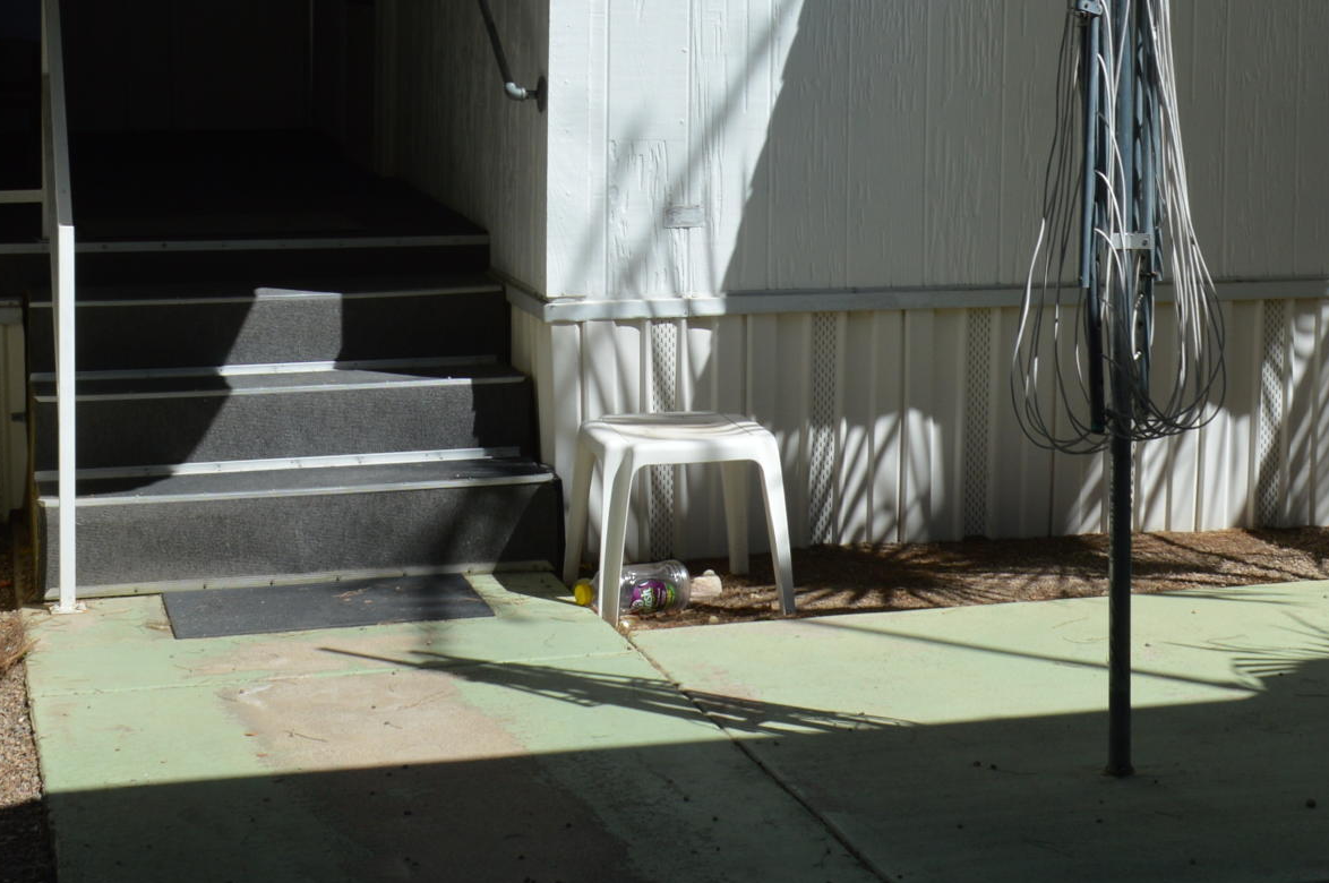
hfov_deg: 29.3
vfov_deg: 19.2
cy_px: 15
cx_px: 652
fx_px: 2544
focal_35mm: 69
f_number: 9
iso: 100
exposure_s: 1/320
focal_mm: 18
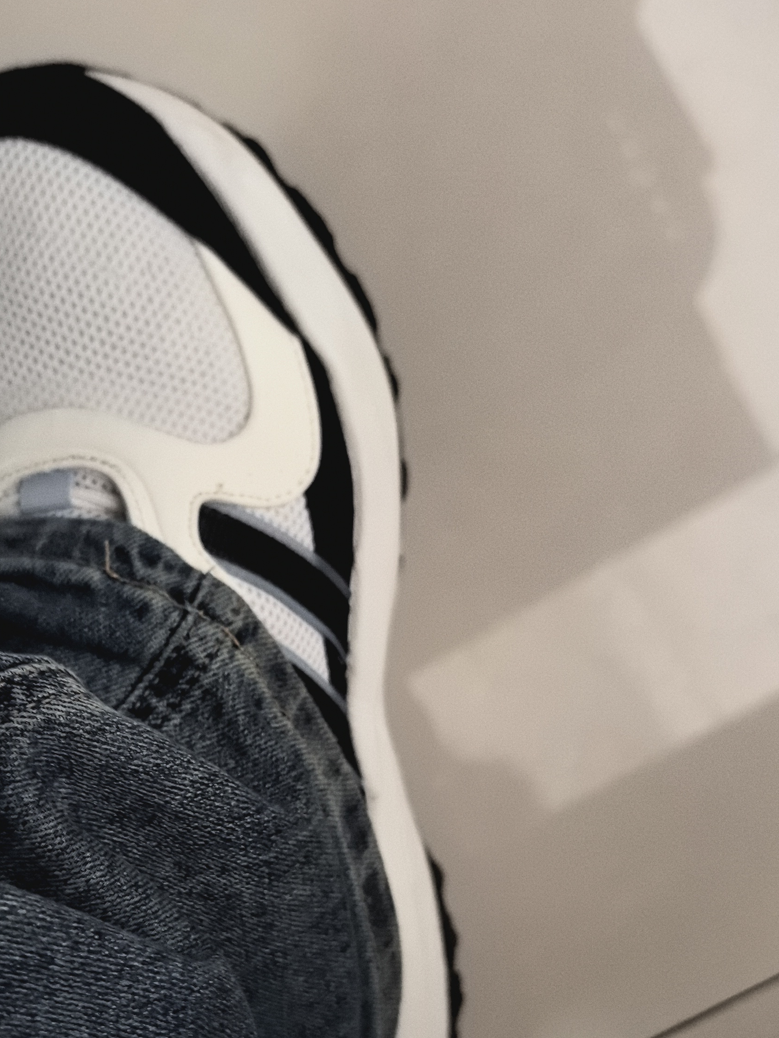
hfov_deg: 32.0
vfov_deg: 42.0
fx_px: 1320
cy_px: 739
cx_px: 159
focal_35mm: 44
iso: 500
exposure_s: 1/33.3
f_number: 1.4
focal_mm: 5.75
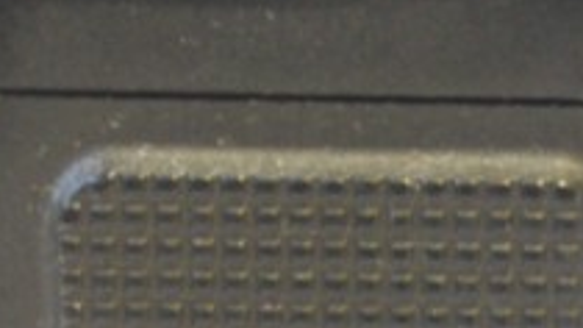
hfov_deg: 5.7
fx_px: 5765
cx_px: 1169
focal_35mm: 373
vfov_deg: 3.2
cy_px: 536
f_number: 8
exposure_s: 1/6
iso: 400
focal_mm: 30
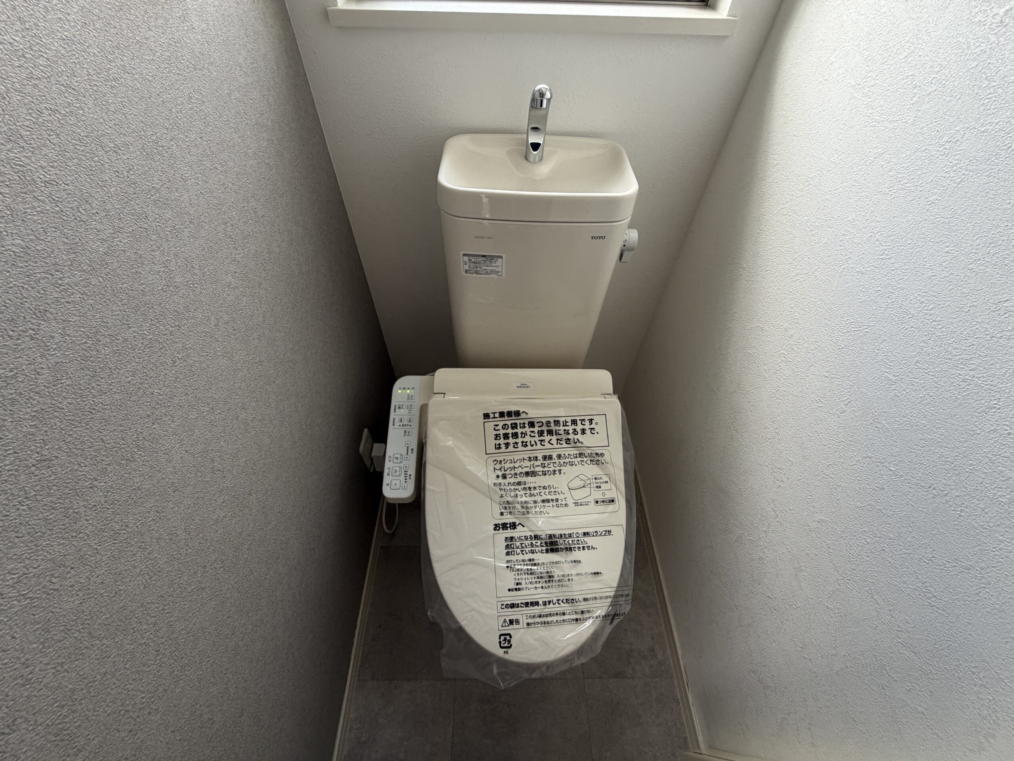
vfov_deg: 85.7
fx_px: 410
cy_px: 380
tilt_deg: -51.8
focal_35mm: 14
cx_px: 507
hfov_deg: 102.1
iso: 250
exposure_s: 1/121
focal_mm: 2.22
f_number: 2.2
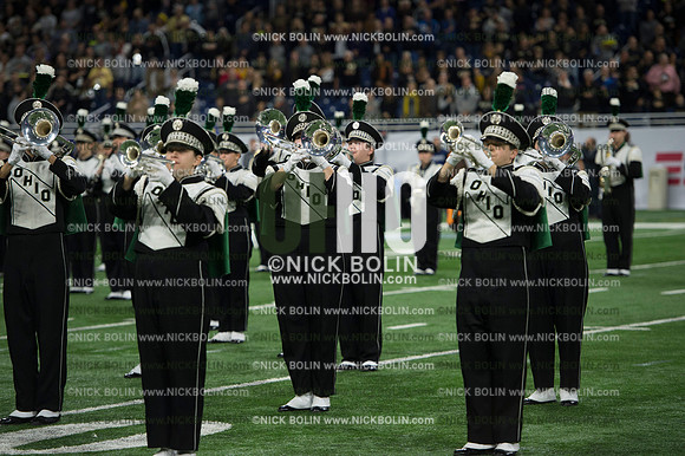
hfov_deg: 12.8
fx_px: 3043
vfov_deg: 8.6
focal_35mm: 160
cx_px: 342
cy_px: 228
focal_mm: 160
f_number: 3.5
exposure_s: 1/2000
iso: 2500
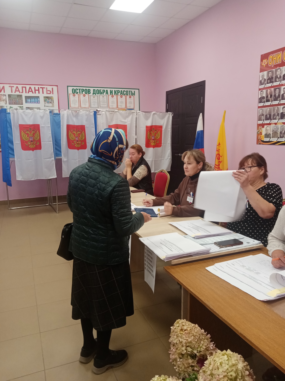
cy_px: 190
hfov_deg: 53.1
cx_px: 142
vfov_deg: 67.3
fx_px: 285
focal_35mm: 26
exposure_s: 1/33.3
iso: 126
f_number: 1.8
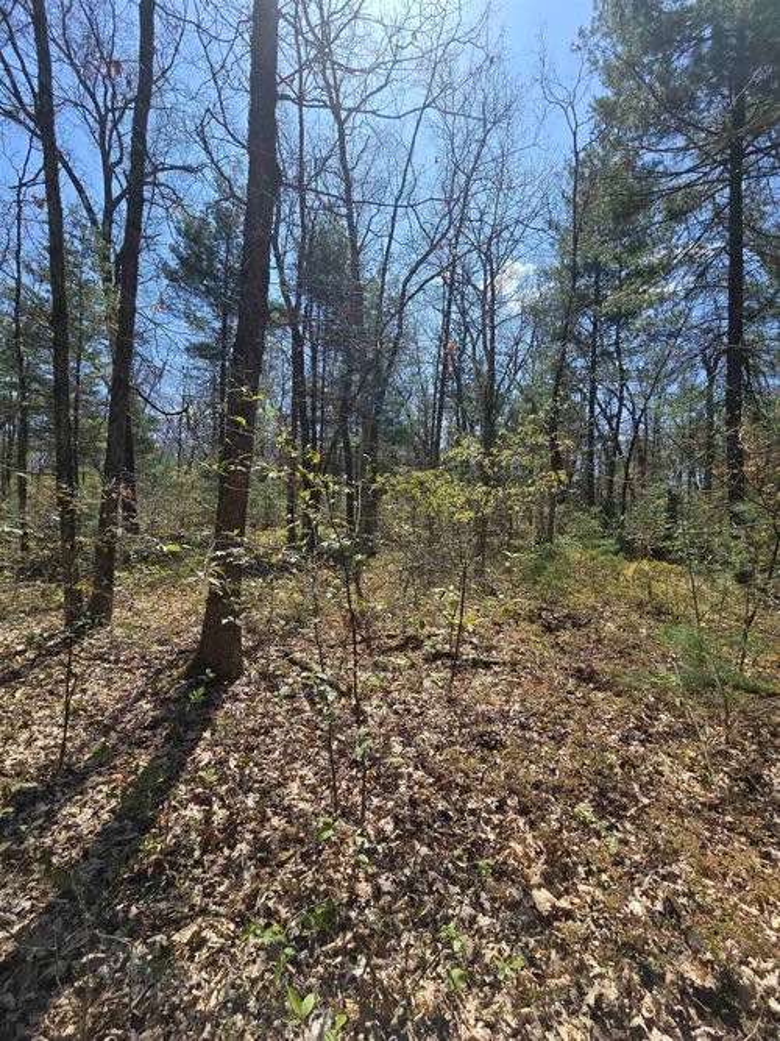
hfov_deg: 89.9
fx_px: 391
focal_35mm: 13
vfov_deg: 106.2
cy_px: 520
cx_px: 390
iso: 50
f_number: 2.2
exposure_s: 1/1742
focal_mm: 2.2
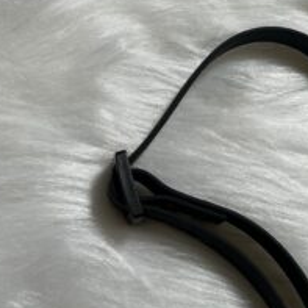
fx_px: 705
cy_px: 80
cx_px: 295
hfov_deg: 23.8
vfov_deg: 24.4
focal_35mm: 70
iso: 50
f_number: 1.6
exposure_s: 1/100
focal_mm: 5.1
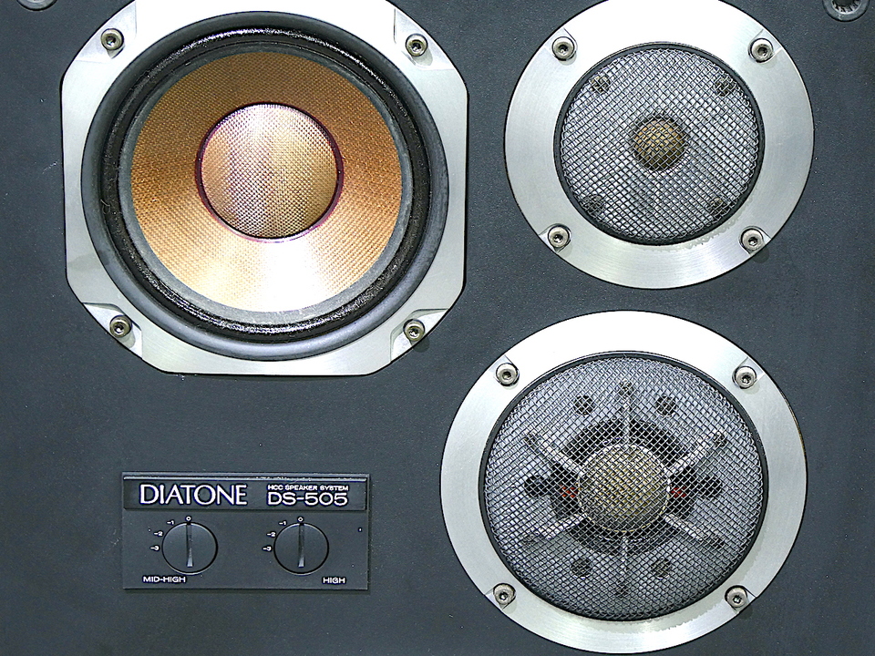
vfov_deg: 12.9
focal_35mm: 115
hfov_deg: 17.1
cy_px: 328
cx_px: 438
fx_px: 2907
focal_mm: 20.6
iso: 100
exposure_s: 1.3
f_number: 5.1
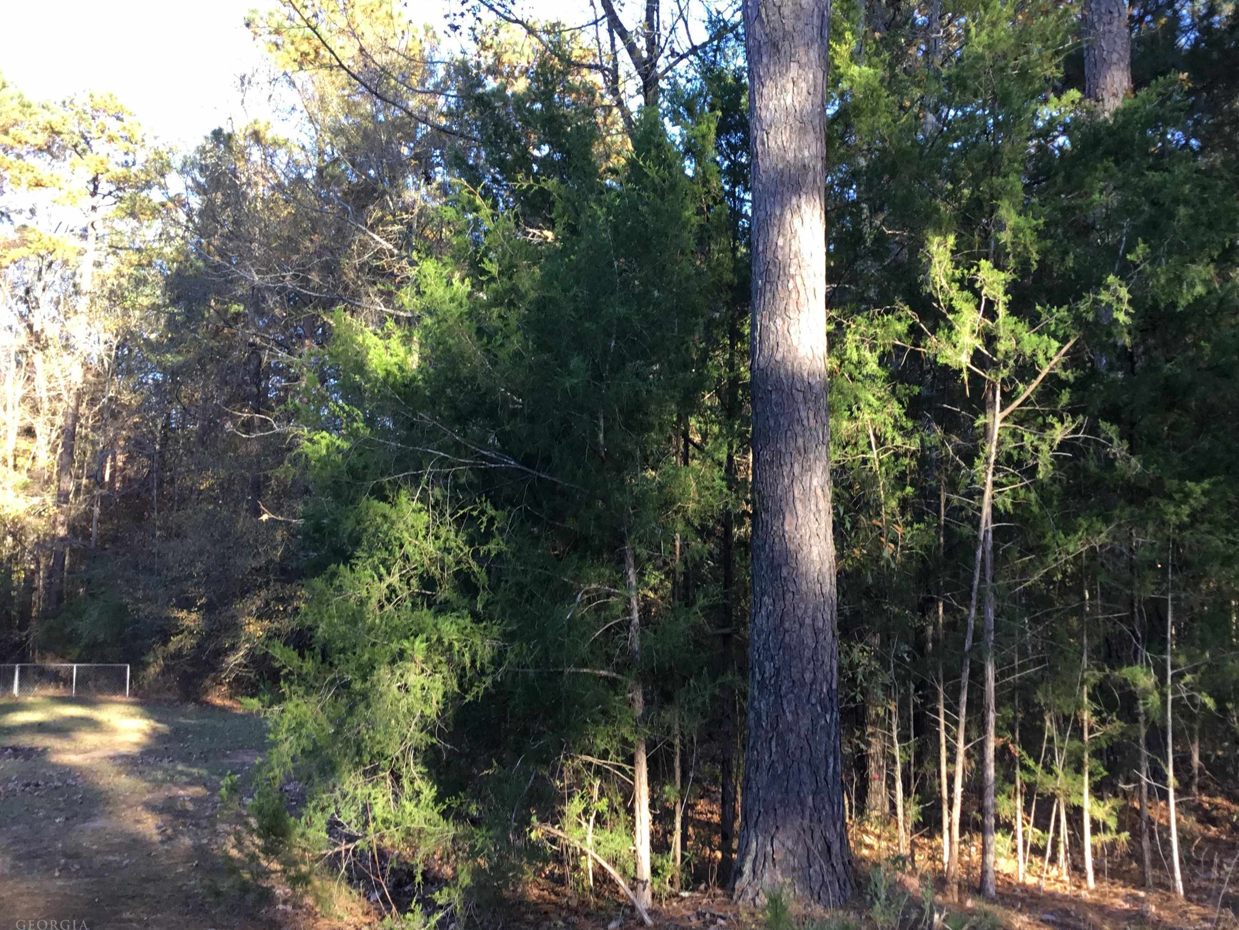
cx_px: 696
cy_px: 438
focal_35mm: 35
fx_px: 1253
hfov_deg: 52.5
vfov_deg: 40.7
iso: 40
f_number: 2.4
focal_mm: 3.3
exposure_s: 1/120
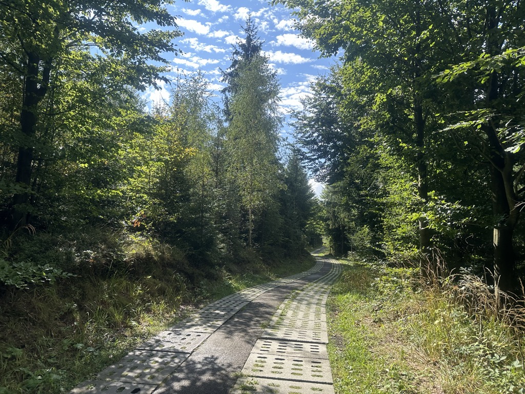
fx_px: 364
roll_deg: -0.8
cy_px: 197
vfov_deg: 56.8
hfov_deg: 71.6
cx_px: 262
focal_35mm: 24
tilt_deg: +0.9
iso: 80
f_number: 1.78
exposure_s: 1/1453
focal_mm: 6.86
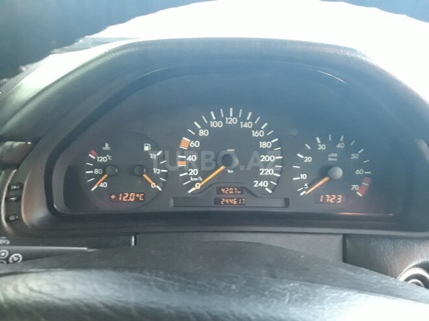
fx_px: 335
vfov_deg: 51.4
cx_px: 214
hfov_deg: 65.3
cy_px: 160
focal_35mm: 27
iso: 500
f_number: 1.9
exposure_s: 1/17
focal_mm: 3.6
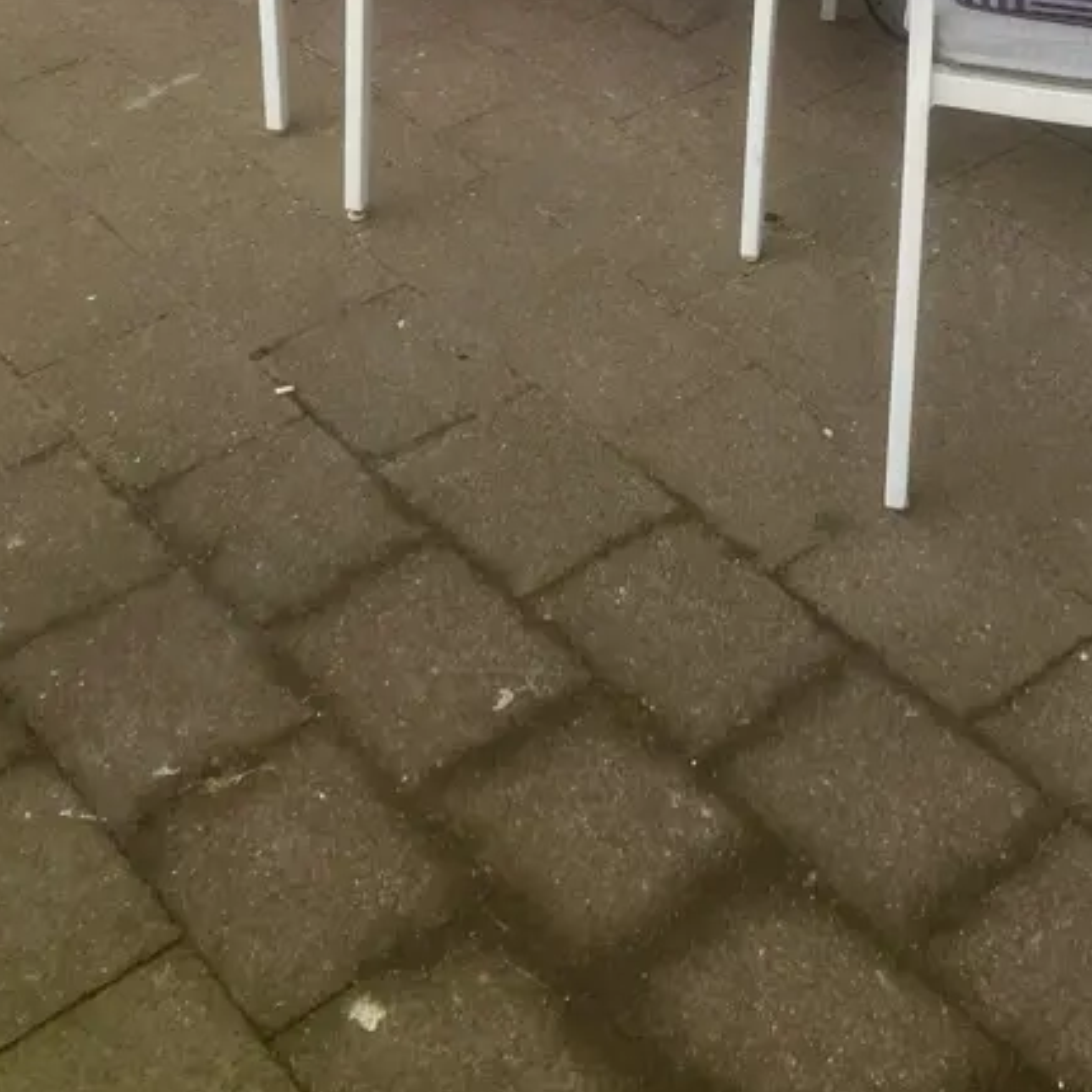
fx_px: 2106
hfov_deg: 29.0
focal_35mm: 59
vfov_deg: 27.6
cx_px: 676
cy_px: 25
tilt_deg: -26.0
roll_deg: +0.3
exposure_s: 1/121
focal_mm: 3.99
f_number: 1.8
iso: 50
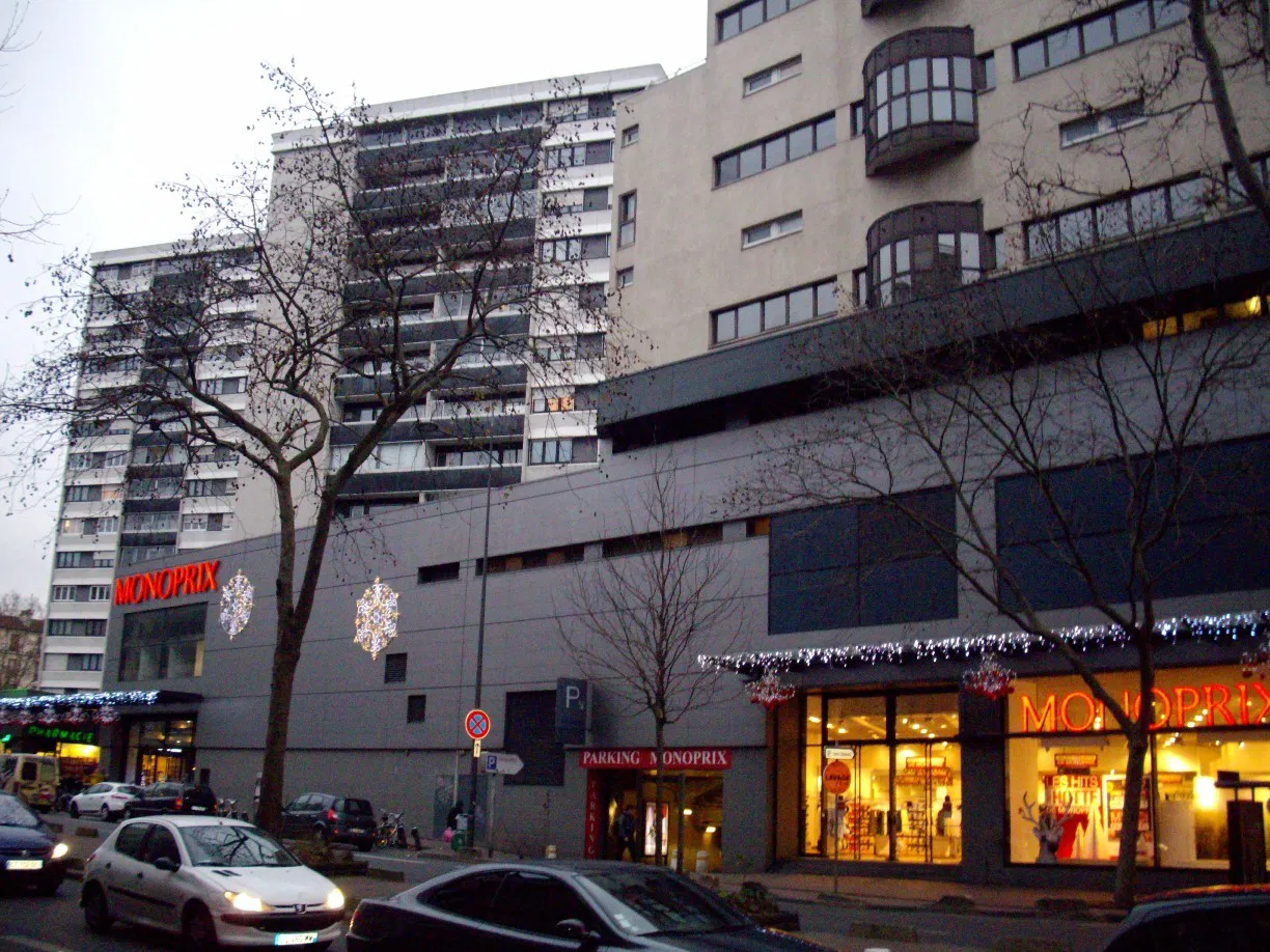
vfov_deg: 38.7
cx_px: 635
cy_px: 476
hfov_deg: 50.1
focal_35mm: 37
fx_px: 1357
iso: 400
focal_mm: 6.2
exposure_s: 1/50
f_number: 2.8
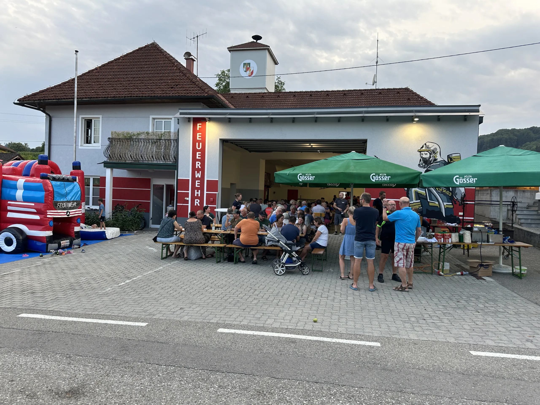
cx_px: 270
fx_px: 374
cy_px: 202
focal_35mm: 24
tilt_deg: -1.1
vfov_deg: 56.8
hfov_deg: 71.6
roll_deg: -2.1
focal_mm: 6.86
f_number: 1.78
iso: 64
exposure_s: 1/177
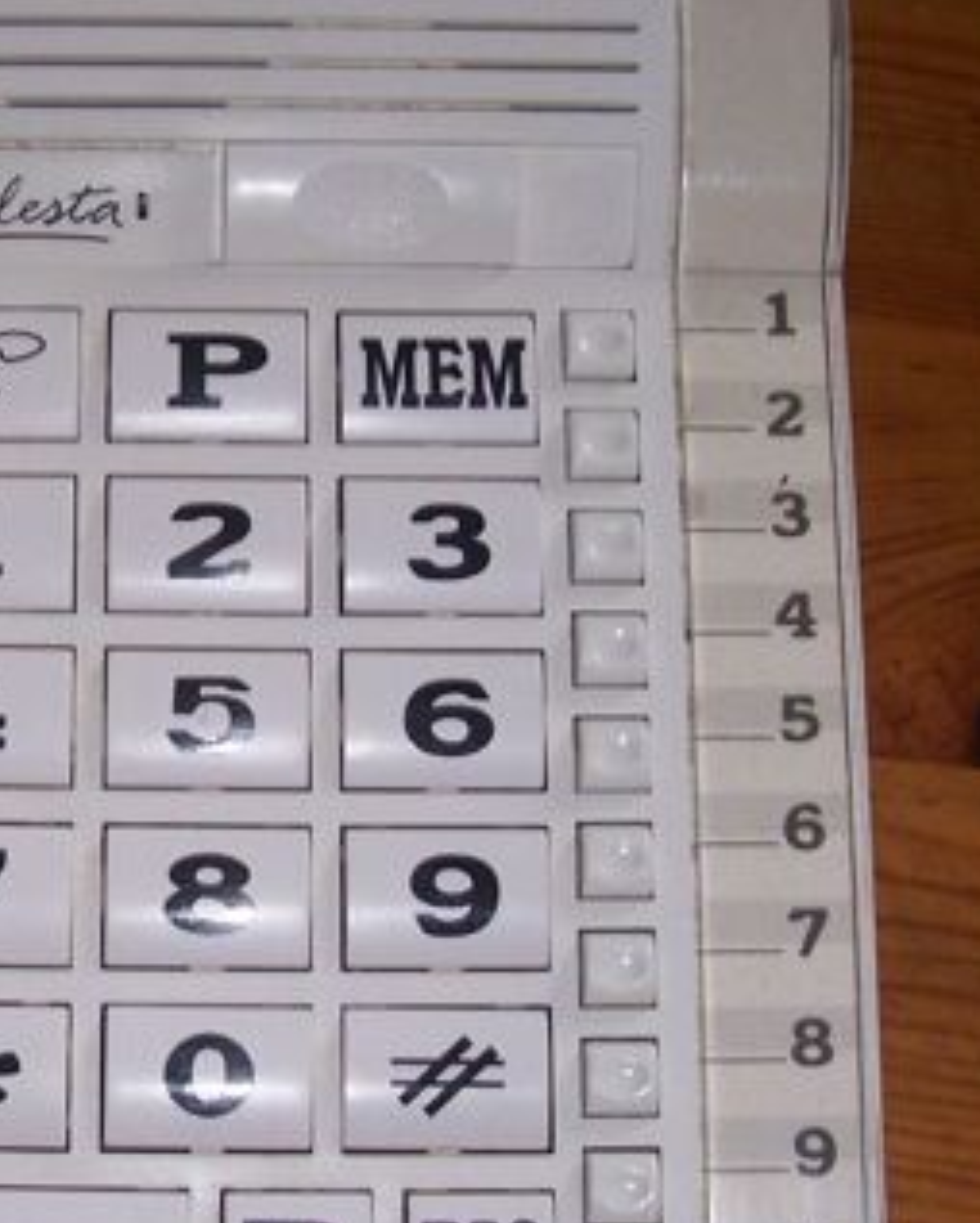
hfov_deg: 22.3
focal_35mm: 67
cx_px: 108
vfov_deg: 28.3
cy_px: 598
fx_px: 2427
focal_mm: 5.6
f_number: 2.7
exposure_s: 1/60
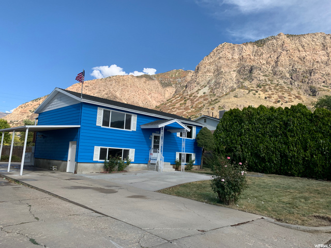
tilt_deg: +6.0
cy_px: 124
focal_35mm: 26
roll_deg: -2.7
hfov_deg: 67.3
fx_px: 249
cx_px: 166
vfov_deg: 53.1
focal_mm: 4.25
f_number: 1.8
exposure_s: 1/1748
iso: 25
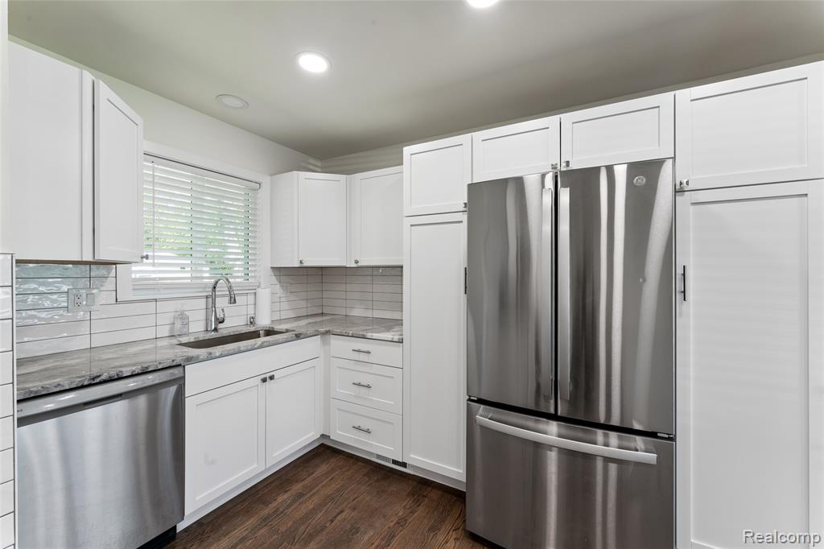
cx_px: 412
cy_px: 274
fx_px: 320
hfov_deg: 104.3
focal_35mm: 14
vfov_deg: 81.2
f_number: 13
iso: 400
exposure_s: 1/8
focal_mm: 14
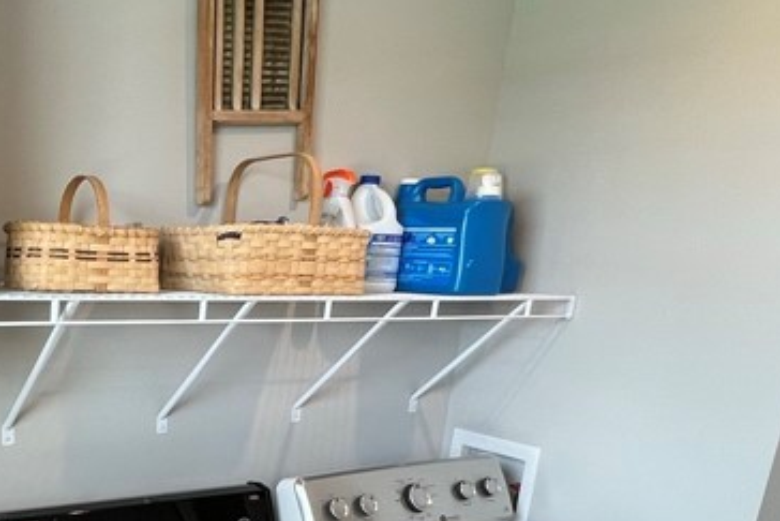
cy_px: 510
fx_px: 824
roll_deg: -1.9
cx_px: 56
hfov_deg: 45.2
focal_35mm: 38
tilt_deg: -16.5
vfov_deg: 32.5
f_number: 1.8
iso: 100
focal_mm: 1.57
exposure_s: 1/120
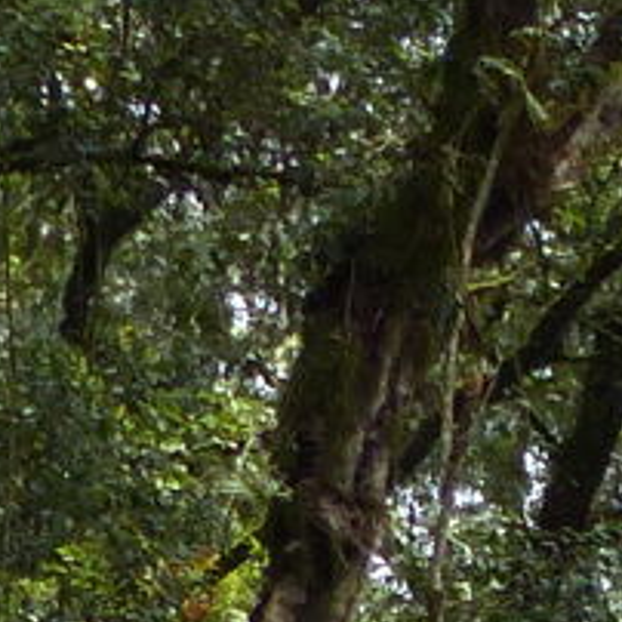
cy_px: 1934
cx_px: 1758
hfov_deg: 4.6
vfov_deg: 4.5
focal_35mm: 369
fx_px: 7501
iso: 100
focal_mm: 7.8
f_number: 4
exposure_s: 1/200
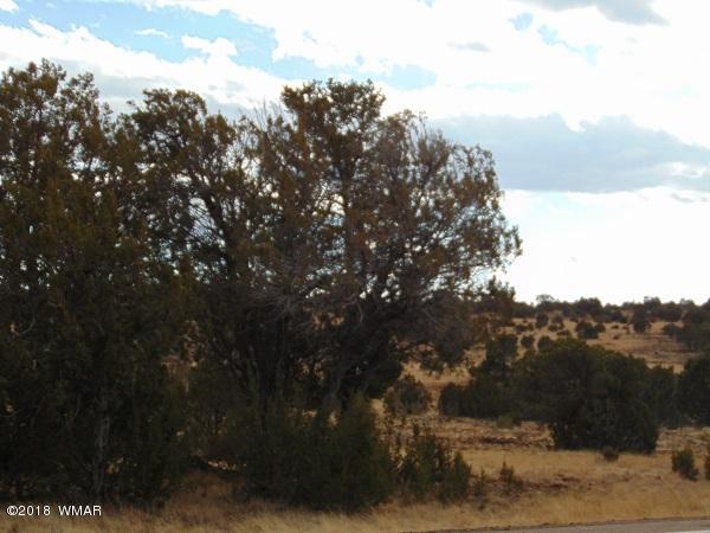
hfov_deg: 27.4
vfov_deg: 20.7
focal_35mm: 71
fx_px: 1456
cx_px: 355
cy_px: 266
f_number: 3.7
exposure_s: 1/640
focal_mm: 12.8
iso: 80
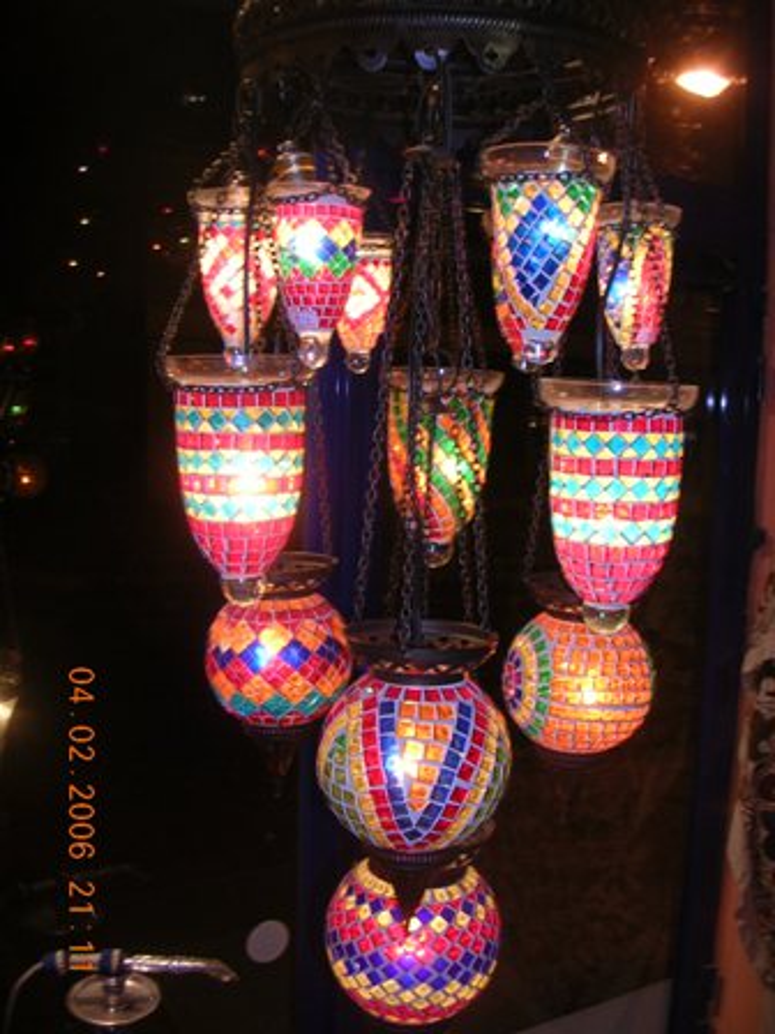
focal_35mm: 38
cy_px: 517
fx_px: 1134
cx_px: 388
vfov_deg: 49.0
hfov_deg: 37.7
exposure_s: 1/30
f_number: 2.8
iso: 50
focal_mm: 5.8
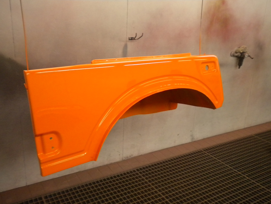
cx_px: 136
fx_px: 274
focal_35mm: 35
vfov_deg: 40.7
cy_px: 102
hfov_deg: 52.6
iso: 400
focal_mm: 6.3
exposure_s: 1/167
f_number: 3.1
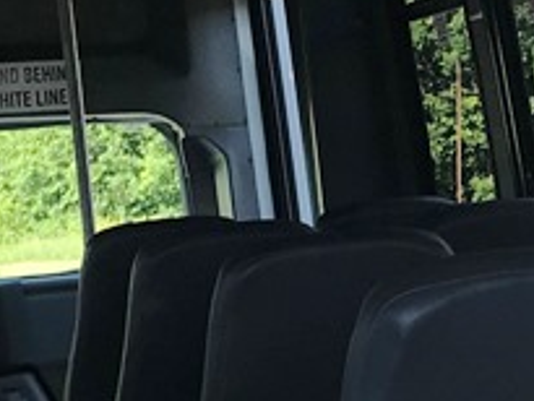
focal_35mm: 140
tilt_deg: -2.9
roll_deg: +3.7
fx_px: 2161
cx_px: 498
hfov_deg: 13.9
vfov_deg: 10.6
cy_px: 279
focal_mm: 3.99
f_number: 1.8
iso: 20
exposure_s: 1/264
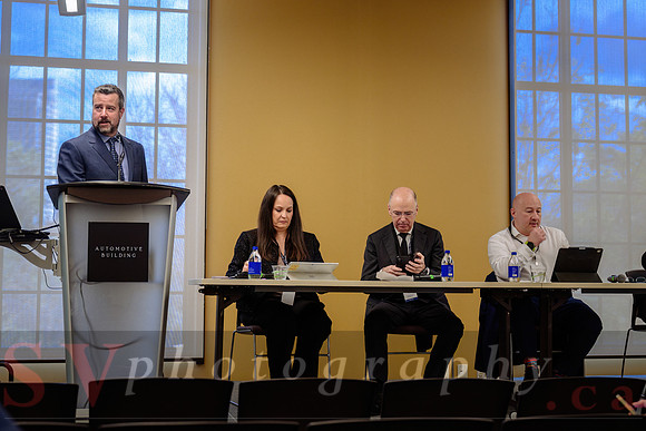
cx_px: 323
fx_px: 1007
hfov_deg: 35.6
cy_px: 192
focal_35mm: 56
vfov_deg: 24.1
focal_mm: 48
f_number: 3.2
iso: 500
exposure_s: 1/80
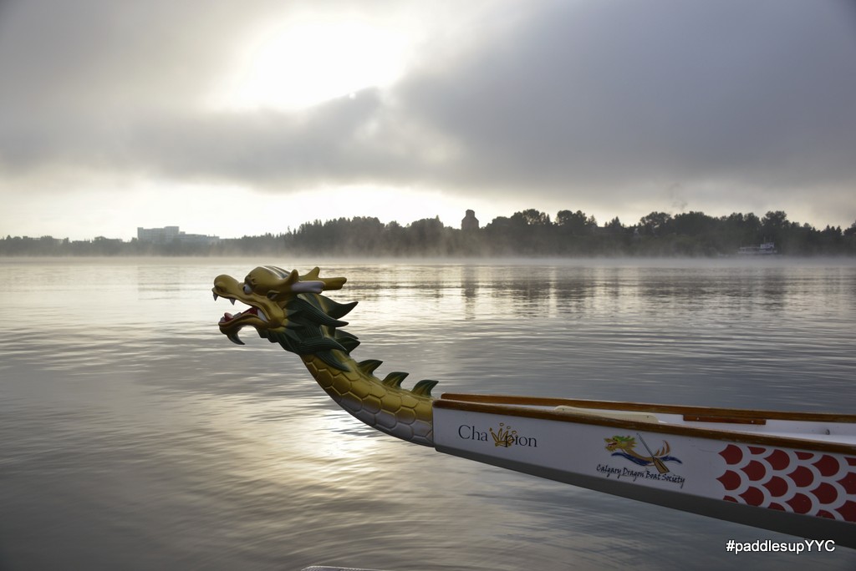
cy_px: 286
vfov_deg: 41.2
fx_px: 761
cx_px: 428
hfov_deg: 58.7
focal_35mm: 32
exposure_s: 1/1500
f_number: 5.6
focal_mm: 32
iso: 400
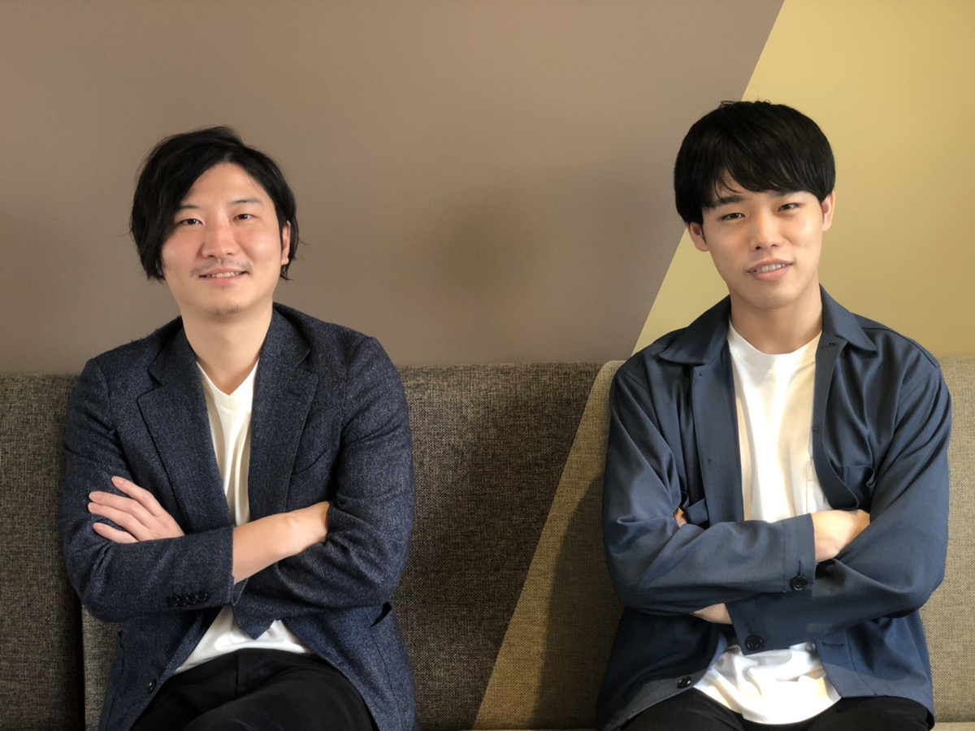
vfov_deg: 28.0
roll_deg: +2.0
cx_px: 488
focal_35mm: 52
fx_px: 1465
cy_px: 366
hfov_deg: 36.8
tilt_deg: -3.8
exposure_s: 1/40
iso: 80
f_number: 2.4
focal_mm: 6
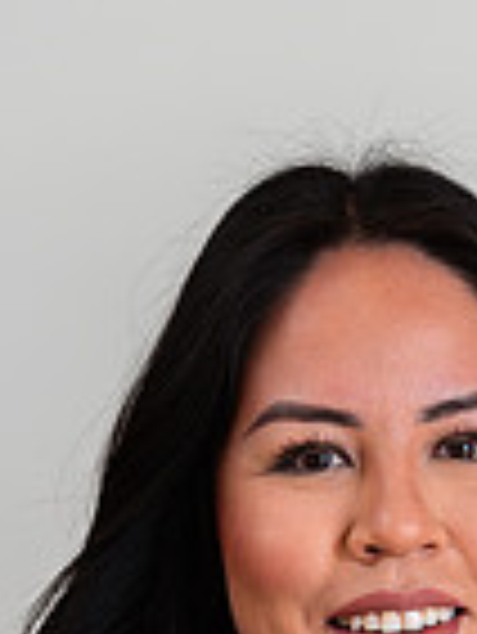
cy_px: 976
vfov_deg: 7.4
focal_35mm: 261
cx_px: 382
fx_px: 4788
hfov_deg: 5.7
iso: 50
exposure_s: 1/160
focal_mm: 85
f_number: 2.8
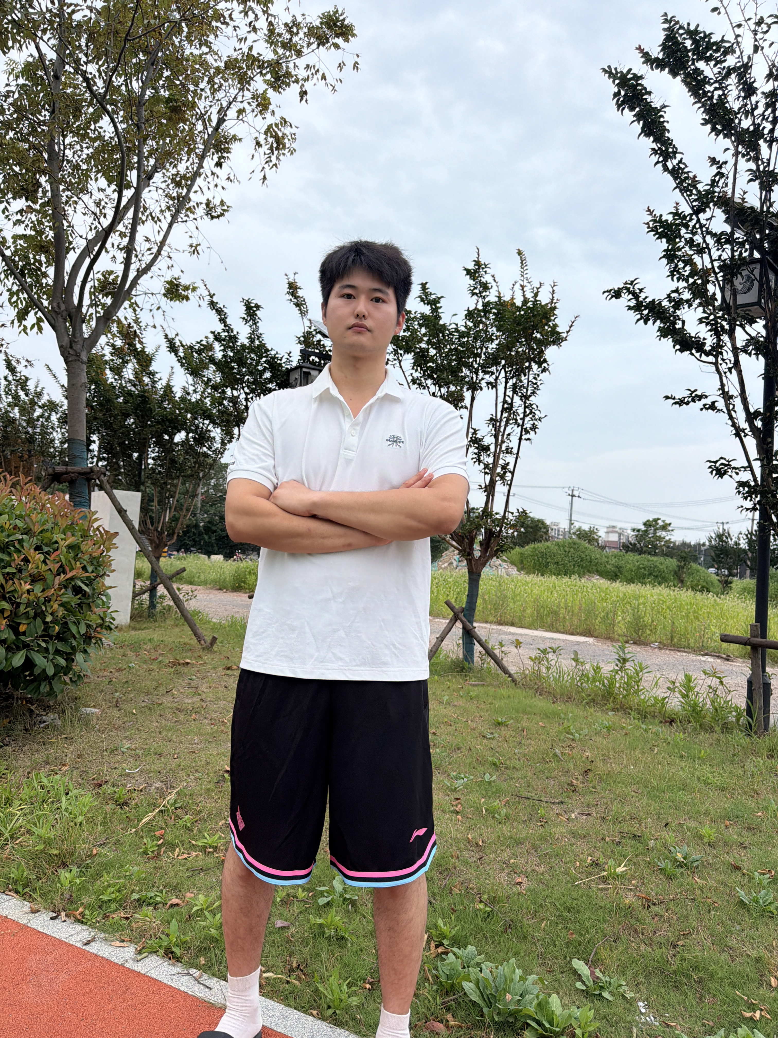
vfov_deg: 71.6
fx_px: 719
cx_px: 389
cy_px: 519
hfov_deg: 56.8
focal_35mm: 24
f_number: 1.78
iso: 200
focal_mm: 6.76
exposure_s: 1/121
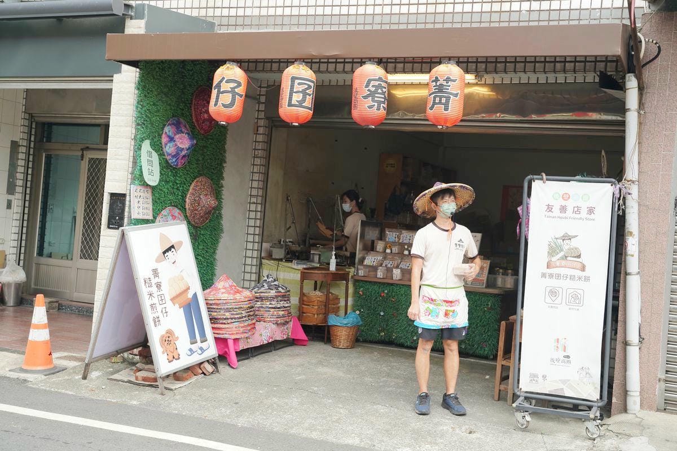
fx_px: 903
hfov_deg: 41.1
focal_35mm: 48
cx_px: 338
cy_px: 226
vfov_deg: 28.1
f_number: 4
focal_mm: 48
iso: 250
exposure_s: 1/160
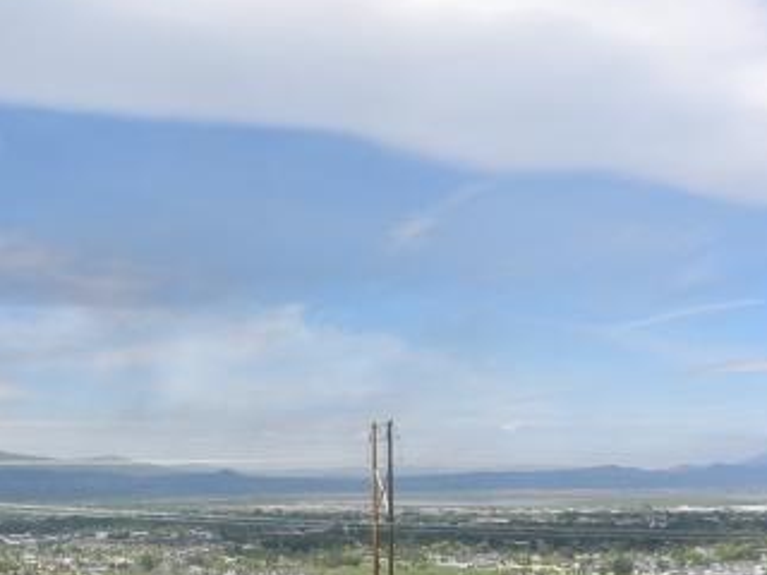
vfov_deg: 27.4
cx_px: 113
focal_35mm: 52
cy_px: 467
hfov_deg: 35.2
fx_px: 1152
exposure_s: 1/323
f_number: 5.6
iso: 64
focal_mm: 4.6
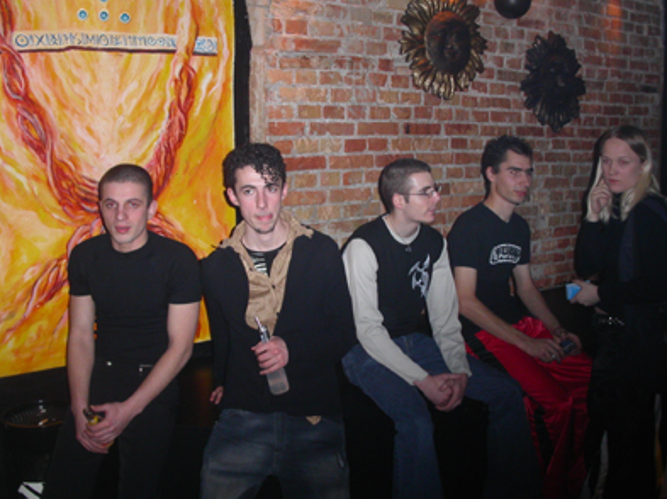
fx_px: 751
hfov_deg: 47.9
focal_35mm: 39
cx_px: 332
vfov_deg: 36.8
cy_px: 251
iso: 200
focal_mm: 7.8
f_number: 2.8
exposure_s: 1/30
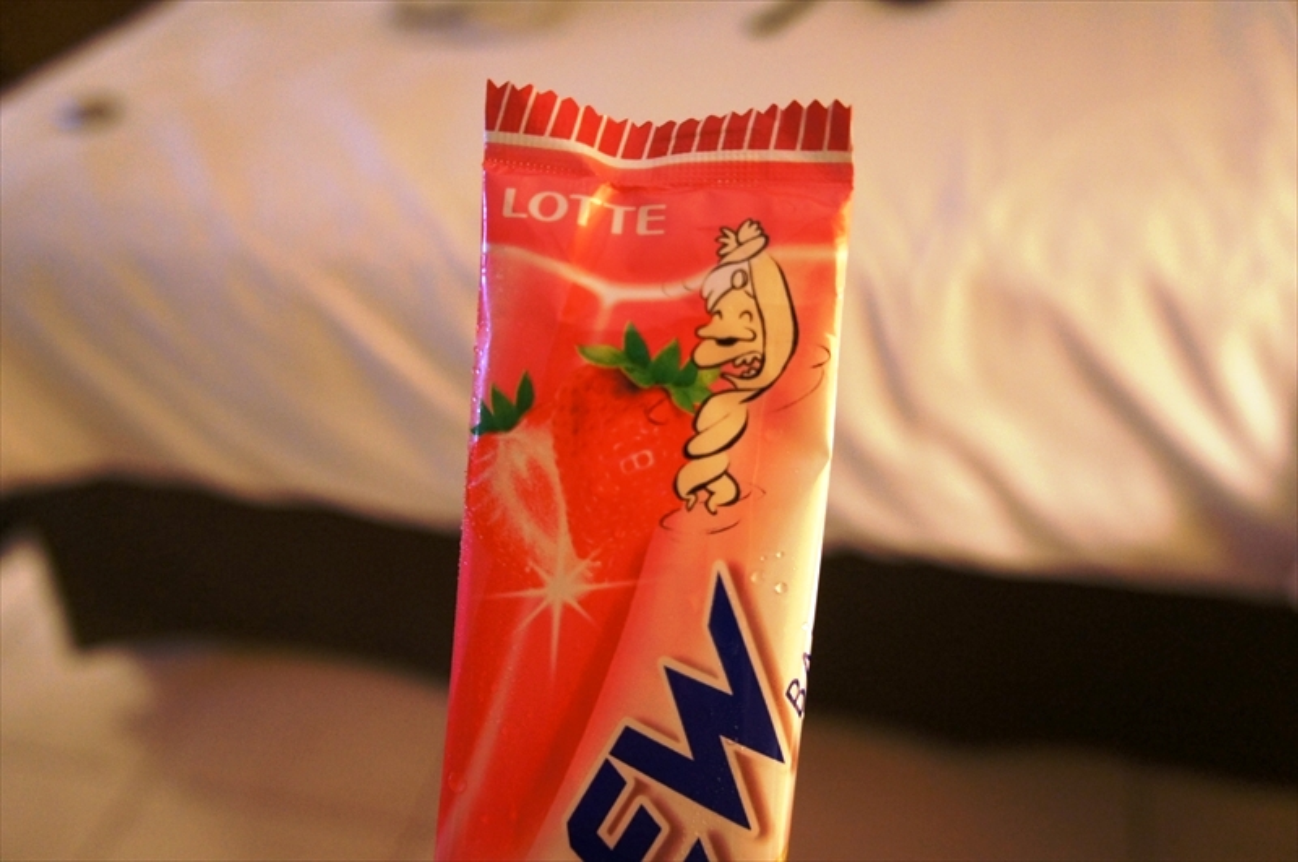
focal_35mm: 30
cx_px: 649
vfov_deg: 43.5
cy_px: 431
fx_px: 1080
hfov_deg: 62.0
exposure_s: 1/40
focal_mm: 20
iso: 1600
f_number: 3.5
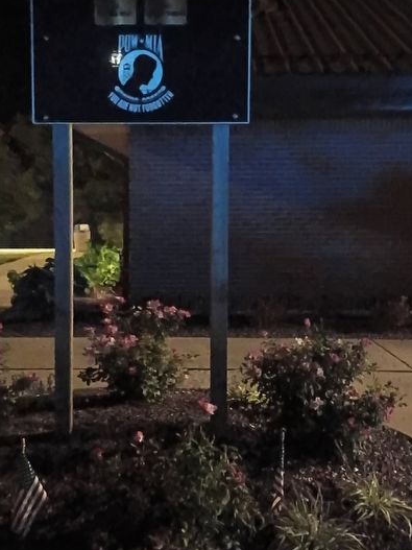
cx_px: 145
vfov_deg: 42.9
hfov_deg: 32.6
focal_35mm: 44
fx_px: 699
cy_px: 264
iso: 19998
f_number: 1.8
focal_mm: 4.27
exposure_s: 1/10
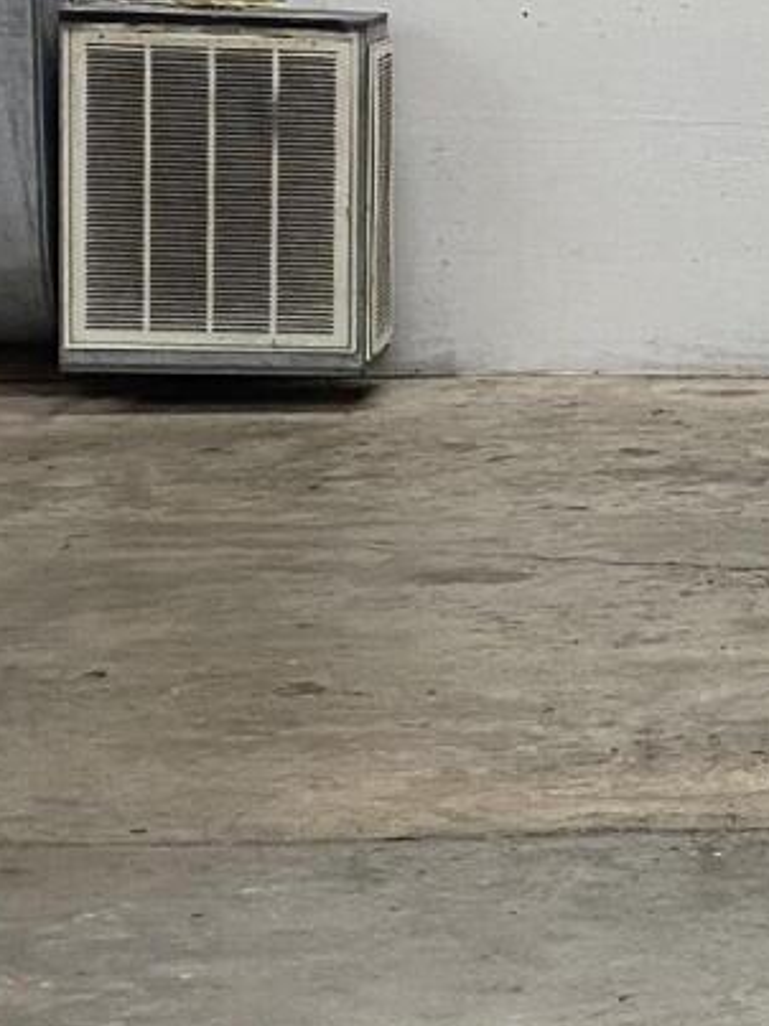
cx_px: 1653
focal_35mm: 129
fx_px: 3823
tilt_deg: -8.3
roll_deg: -0.4
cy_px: 344
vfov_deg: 15.3
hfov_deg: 10.4
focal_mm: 4.25
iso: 80
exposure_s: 1/60
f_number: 1.8
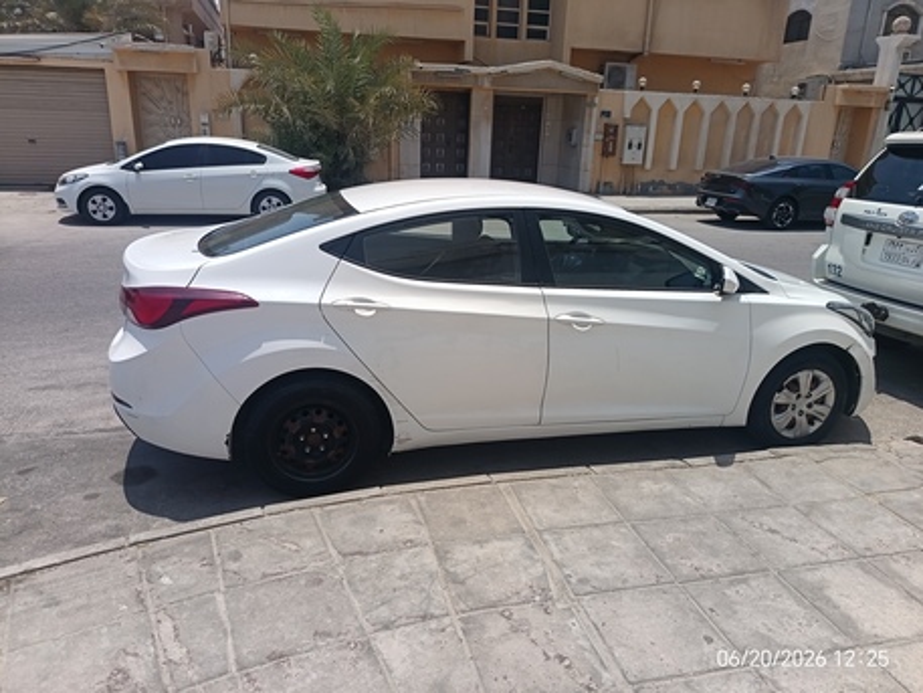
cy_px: 346
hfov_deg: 71.6
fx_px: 640
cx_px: 462
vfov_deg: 56.8
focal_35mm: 24
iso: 100
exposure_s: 1/694
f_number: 1.75
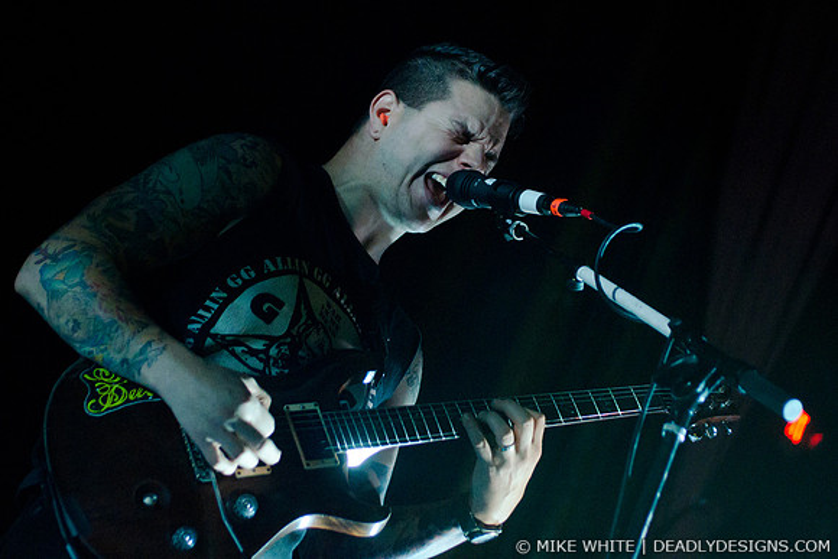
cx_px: 419
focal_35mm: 66
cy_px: 280
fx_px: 1537
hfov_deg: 30.5
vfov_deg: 20.6
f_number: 2.8
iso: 3200
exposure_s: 1/80
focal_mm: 44
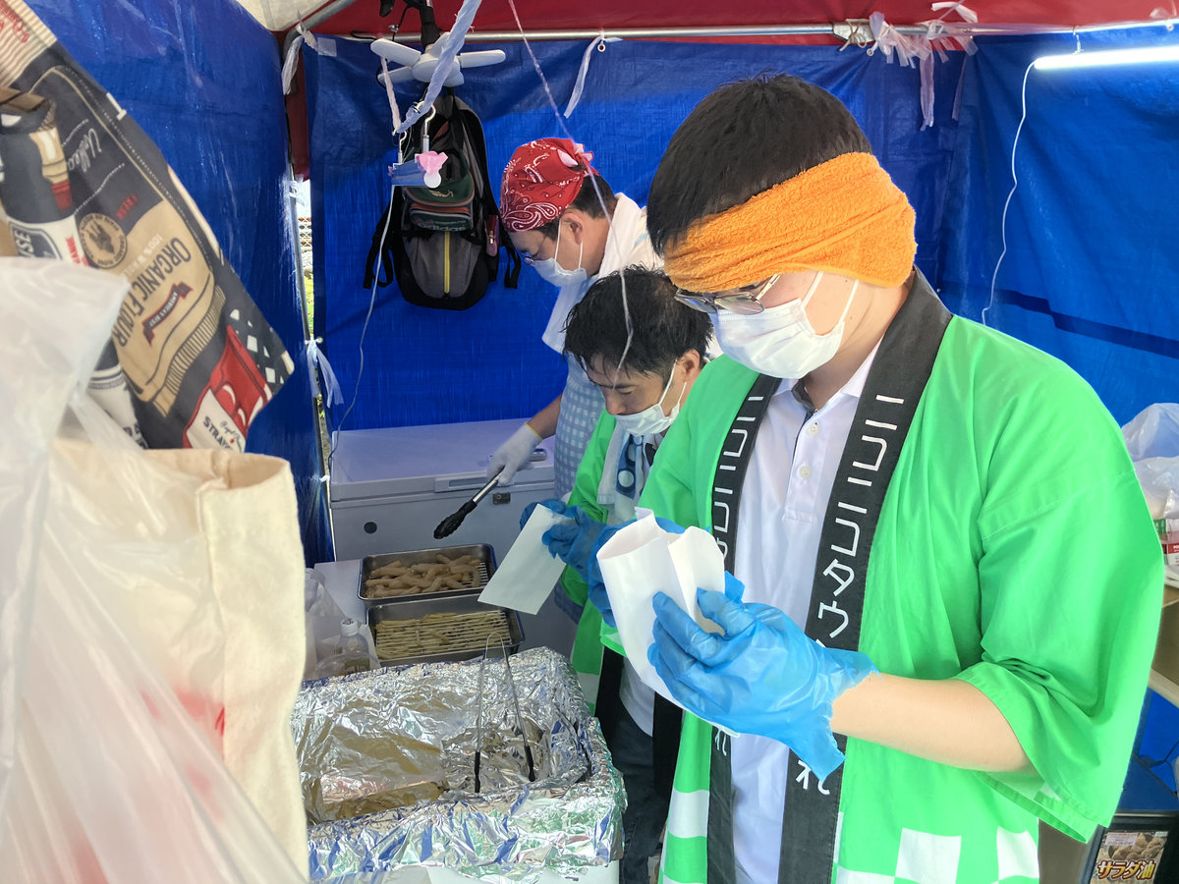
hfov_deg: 63.4
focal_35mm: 28
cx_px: 590
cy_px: 442
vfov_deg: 49.7
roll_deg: -0.3
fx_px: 954
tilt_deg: -14.3
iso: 80
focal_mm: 3.99
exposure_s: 1/120
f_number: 1.8
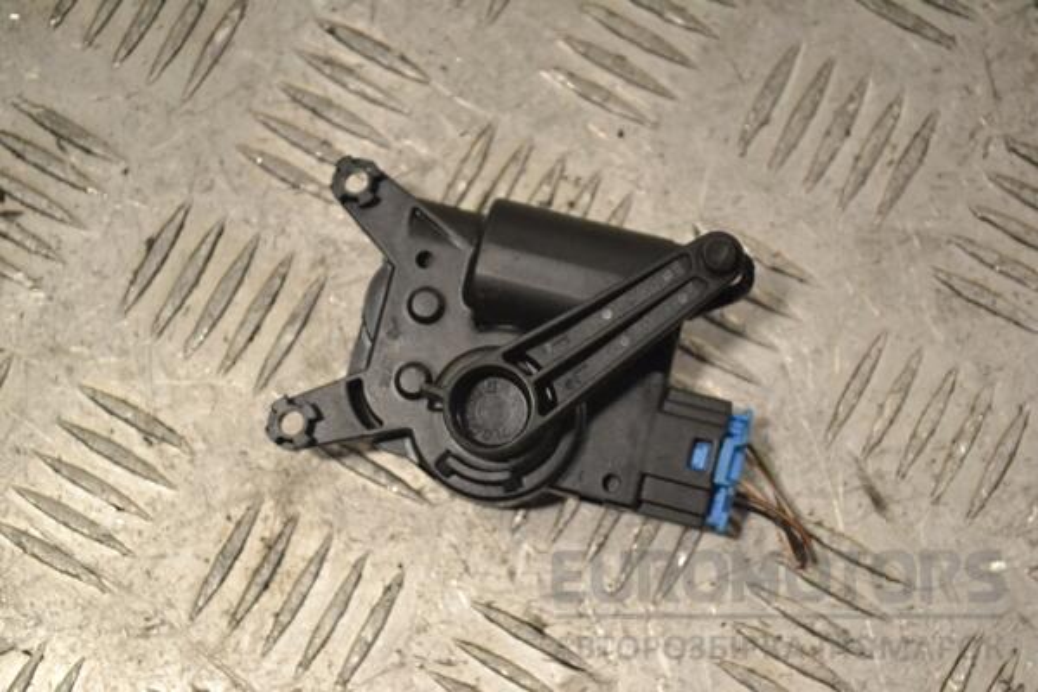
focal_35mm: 82
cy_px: 346
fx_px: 2379
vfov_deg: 16.6
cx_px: 519
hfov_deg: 24.6
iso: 3200
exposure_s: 1/800
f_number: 5.6
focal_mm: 55
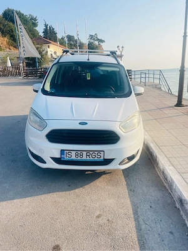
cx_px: 94
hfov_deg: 53.1
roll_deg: +3.6
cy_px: 126
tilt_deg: -14.8
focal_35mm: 26
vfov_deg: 67.3
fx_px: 188
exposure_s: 1/2506
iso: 32
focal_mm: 4.2
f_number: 1.6
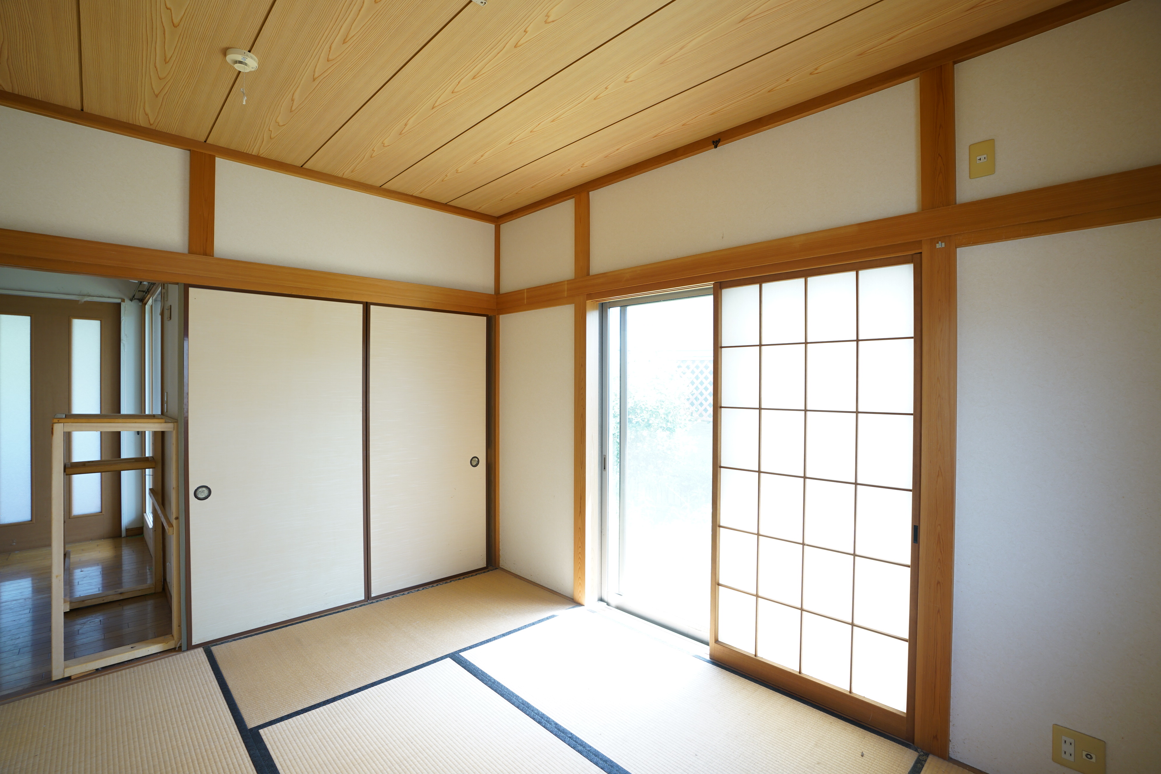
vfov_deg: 73.7
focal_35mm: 16
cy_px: 387
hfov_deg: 96.7
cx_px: 580
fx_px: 516
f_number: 4.5
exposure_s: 1/25
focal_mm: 16
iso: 400
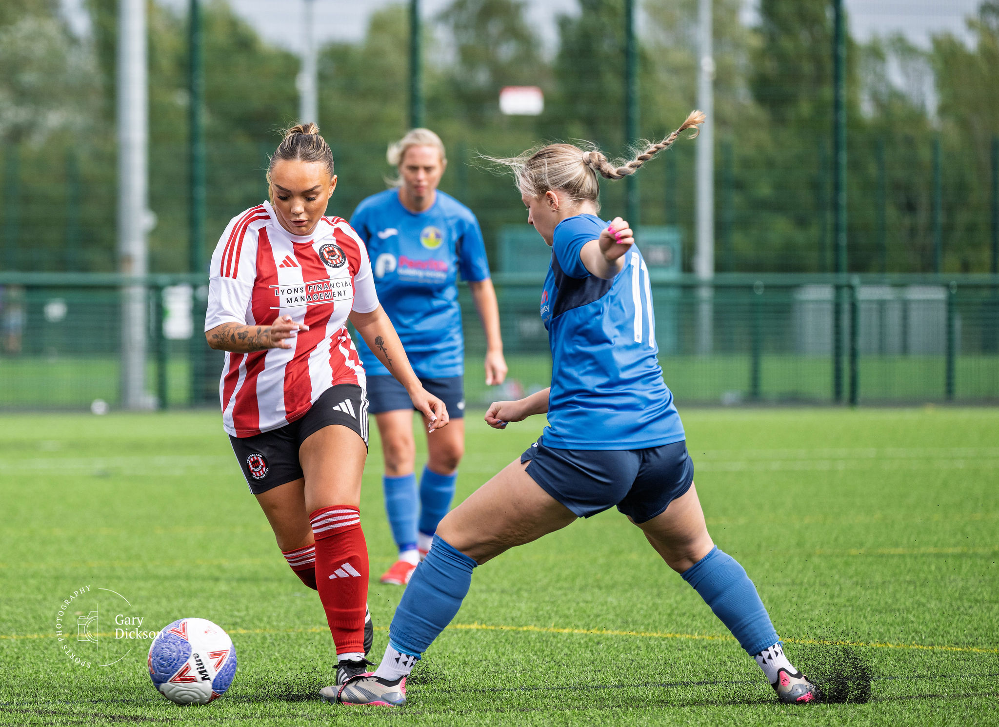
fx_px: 8992
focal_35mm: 315
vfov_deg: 4.6
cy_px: 282
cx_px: 326
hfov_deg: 6.4
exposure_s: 1/1250
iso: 360
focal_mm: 240
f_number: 5
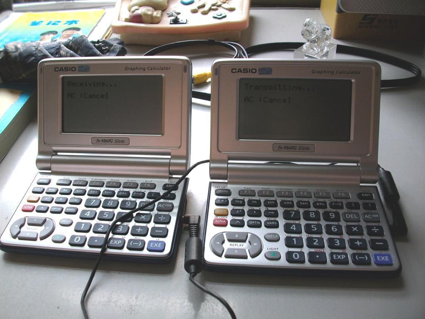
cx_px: 212
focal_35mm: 32
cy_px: 160
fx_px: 393
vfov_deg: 44.2
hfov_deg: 56.8
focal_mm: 5.7
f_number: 2.9
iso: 87
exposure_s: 1/40
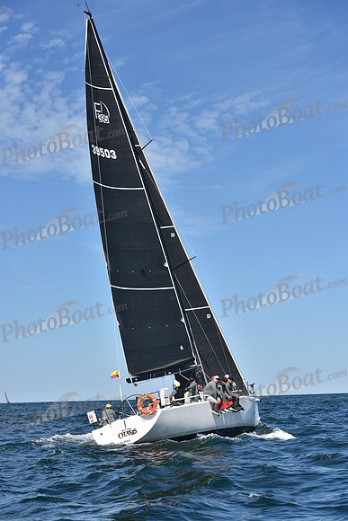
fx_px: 1014
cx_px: 174
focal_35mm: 70
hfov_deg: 19.5
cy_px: 260
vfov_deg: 28.8
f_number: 7.1
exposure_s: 1/1600
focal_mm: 70
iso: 250
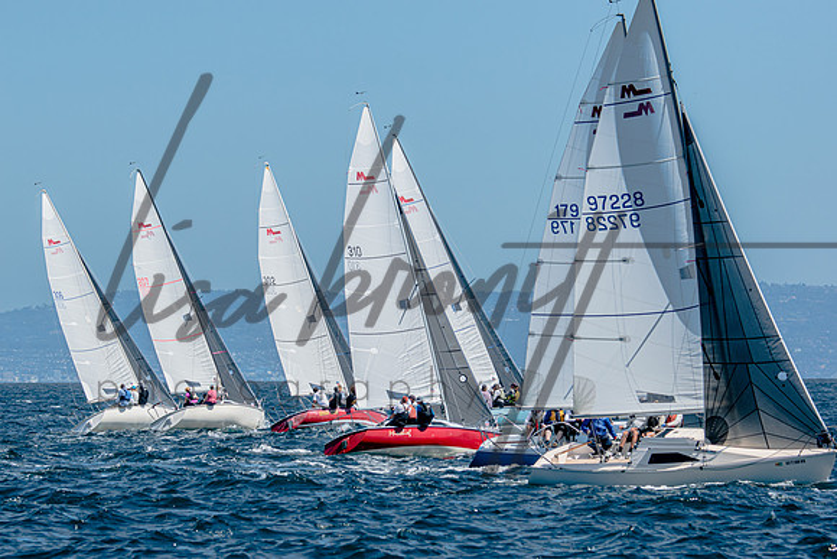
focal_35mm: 248
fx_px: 5755
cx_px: 418
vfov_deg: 5.6
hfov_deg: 8.3
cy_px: 280
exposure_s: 1/2000
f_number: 5
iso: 200
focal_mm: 165
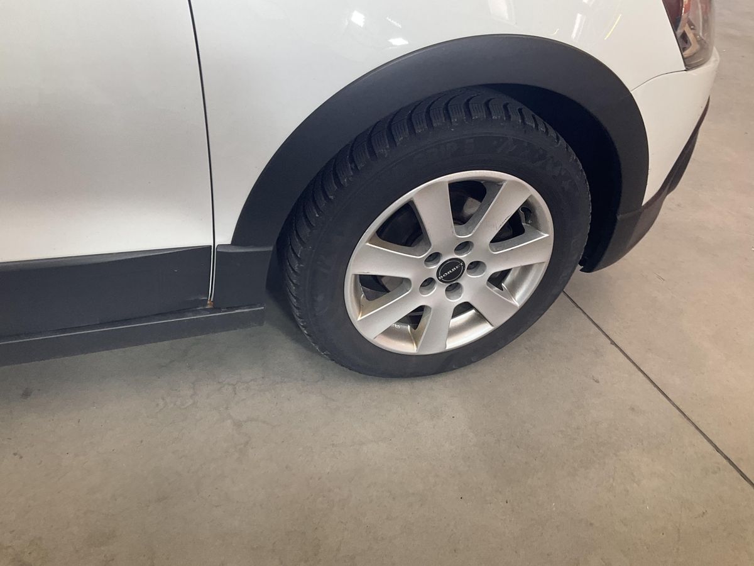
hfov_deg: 61.7
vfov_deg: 48.2
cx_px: 377
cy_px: 283
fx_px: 632
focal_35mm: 29
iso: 32
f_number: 1.8
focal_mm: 3
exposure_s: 1/100
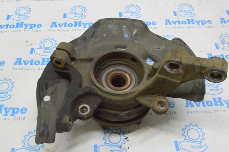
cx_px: 114
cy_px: 76
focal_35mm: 39
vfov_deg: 34.1
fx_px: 248
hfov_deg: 49.6
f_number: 20
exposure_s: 1/20
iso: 6400
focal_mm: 26
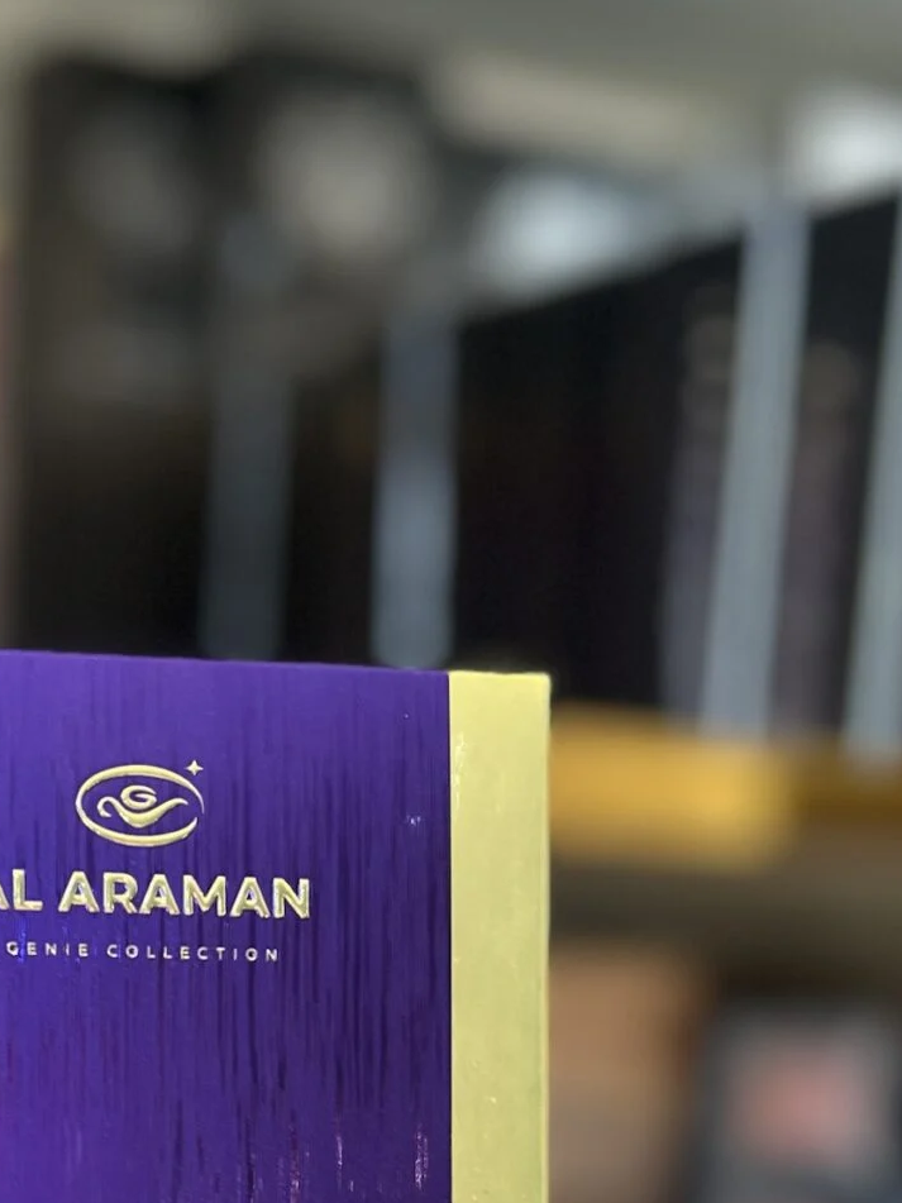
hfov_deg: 20.7
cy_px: 1273
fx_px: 2433
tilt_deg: -9.5
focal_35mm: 70
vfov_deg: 26.0
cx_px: 123
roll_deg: -2.5
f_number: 1.5
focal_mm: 5.7
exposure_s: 1/100
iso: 64
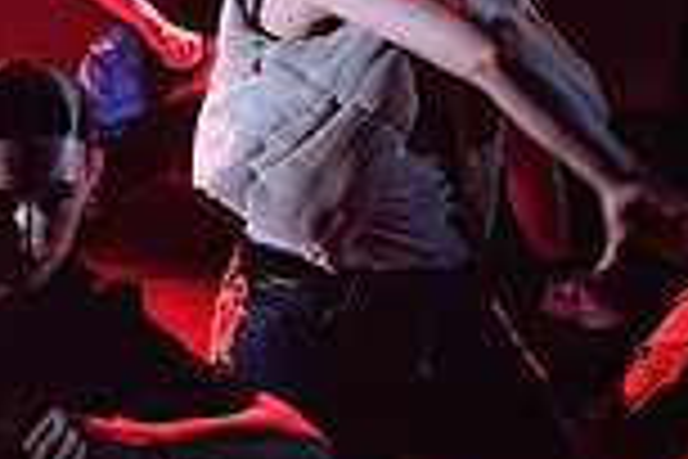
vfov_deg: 12.9
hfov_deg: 17.1
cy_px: 430
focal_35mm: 105
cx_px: -412
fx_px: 2007
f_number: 2.8
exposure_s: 1/300
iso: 6400
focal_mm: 24
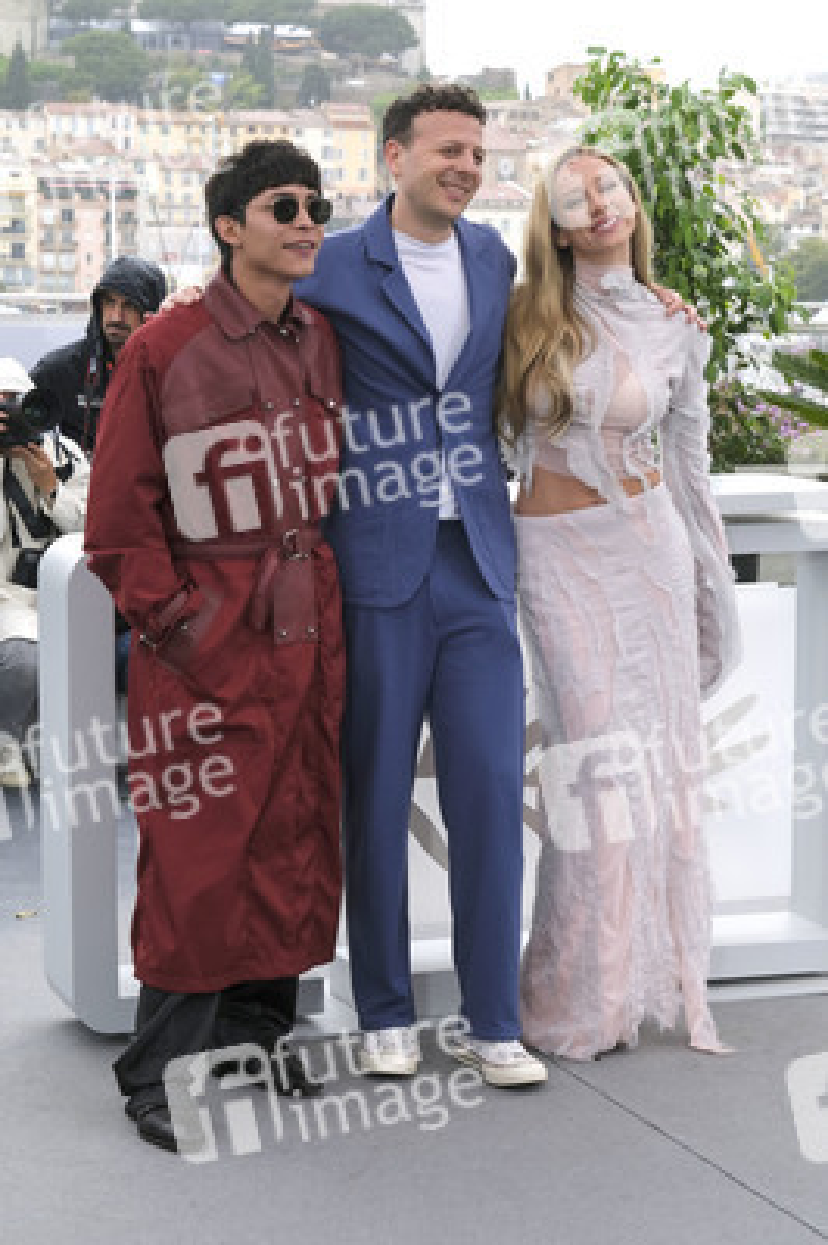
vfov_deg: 26.7
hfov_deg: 17.9
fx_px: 2626
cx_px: 414
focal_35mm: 76
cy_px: 622
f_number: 6.4
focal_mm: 50.5
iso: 400
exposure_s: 1/200
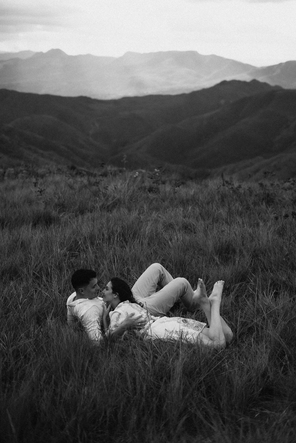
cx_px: 148
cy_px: 222
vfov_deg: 39.6
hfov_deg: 27.0
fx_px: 617
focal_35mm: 50
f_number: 2.2
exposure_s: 1/640
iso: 100
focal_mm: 50
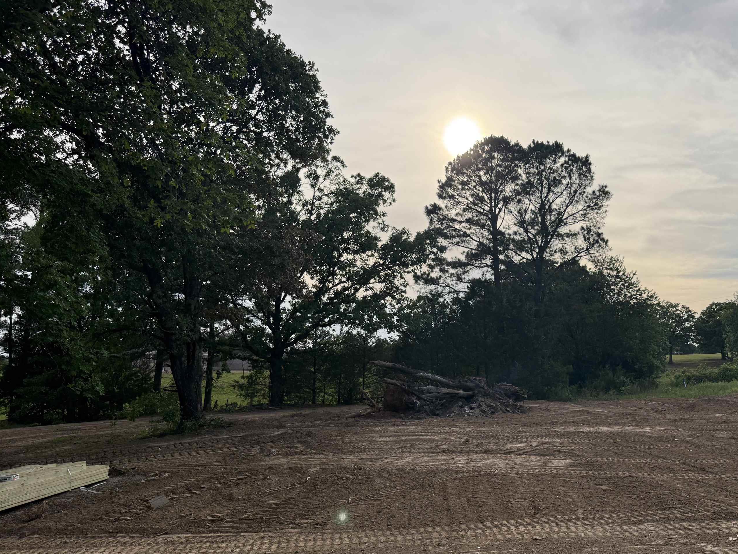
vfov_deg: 48.0
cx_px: 406
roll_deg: -0.4
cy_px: 328
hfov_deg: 61.5
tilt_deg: +4.1
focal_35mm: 29
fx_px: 618
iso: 100
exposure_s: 1/6173
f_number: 1.78
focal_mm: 6.76
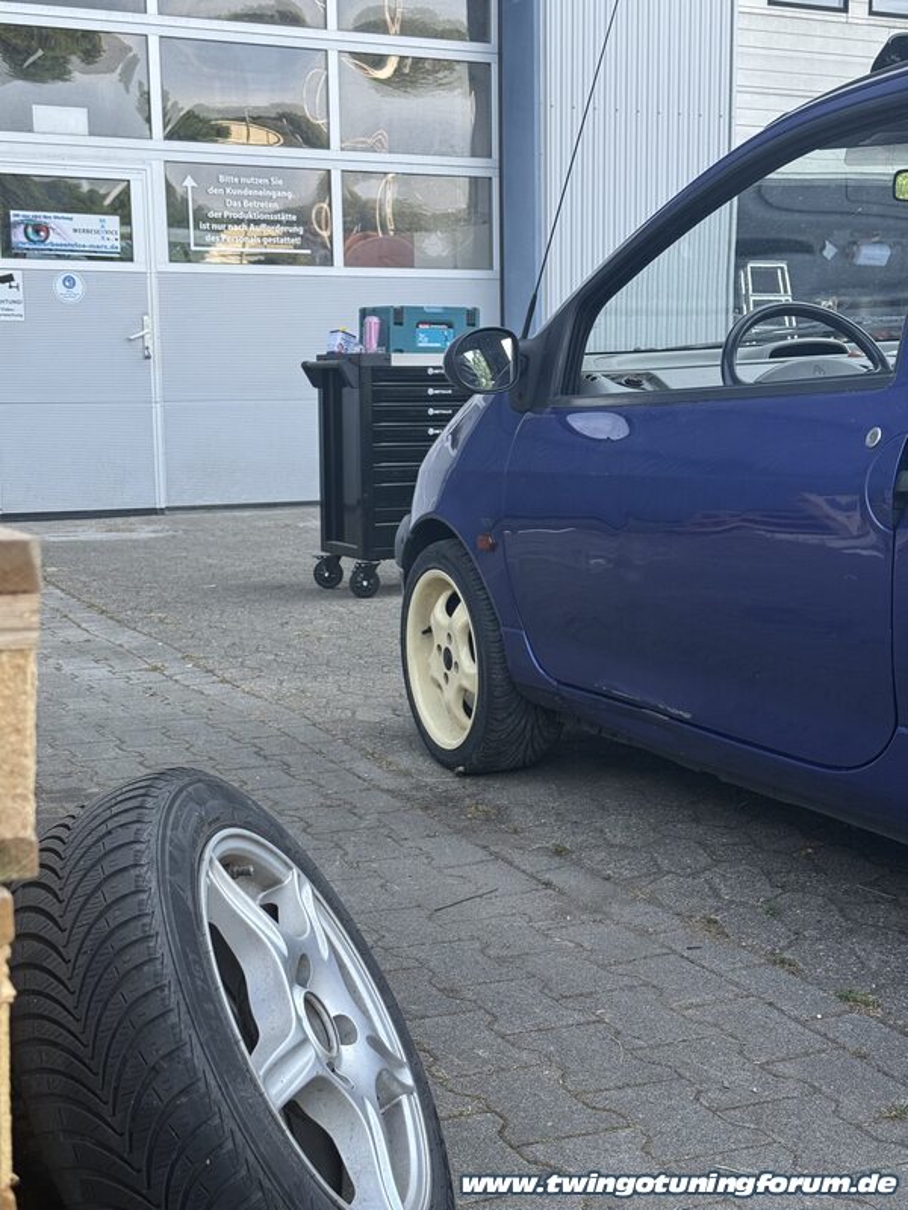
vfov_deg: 39.7
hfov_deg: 30.3
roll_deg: -0.8
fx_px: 1679
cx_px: 454
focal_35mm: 48
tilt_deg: -8.4
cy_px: 605
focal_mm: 6.76
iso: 64
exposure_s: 1/434
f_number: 1.78
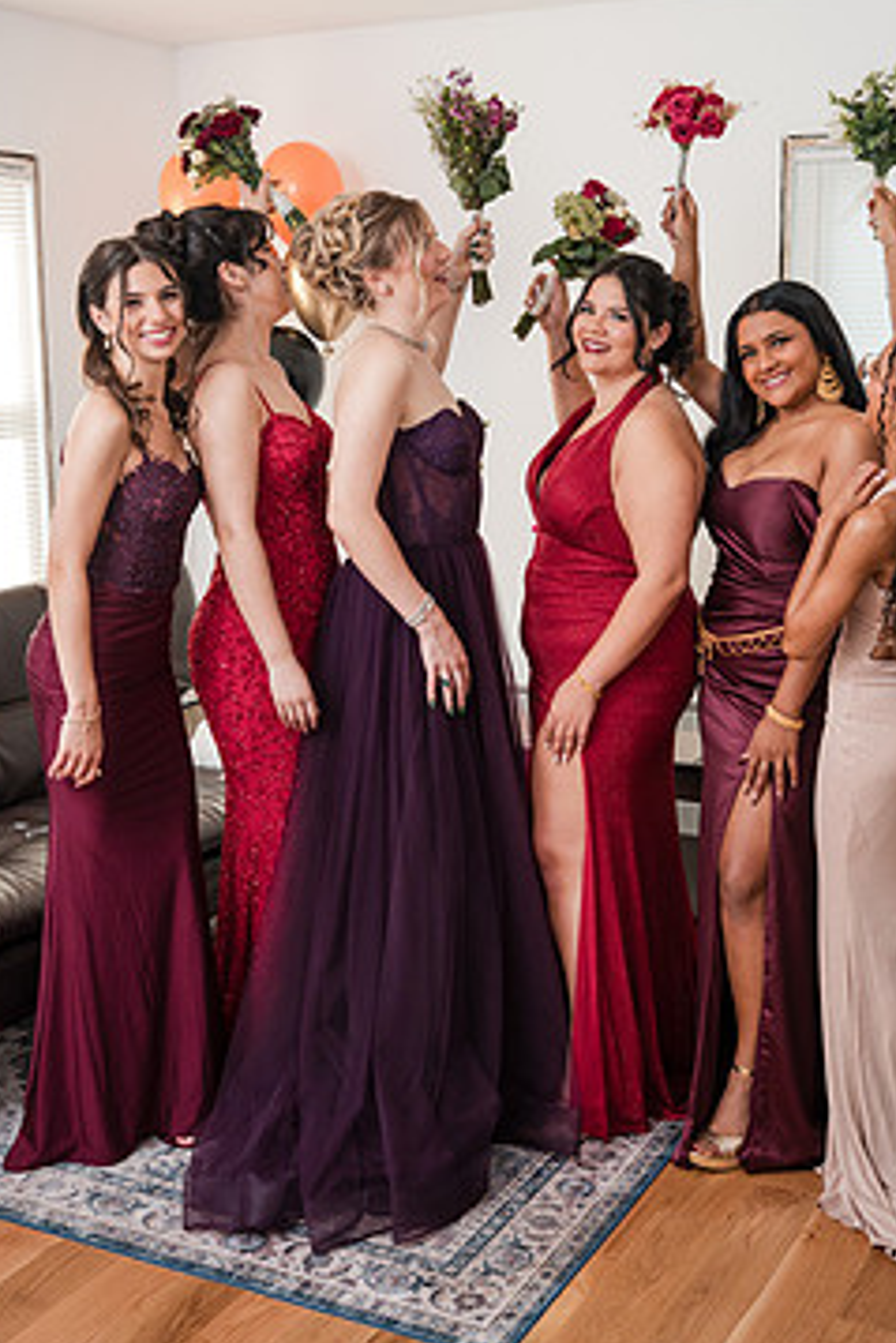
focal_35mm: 44
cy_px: 615
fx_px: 1641
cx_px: 506
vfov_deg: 44.4
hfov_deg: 30.5
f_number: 4
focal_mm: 35
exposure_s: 1/250
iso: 1250
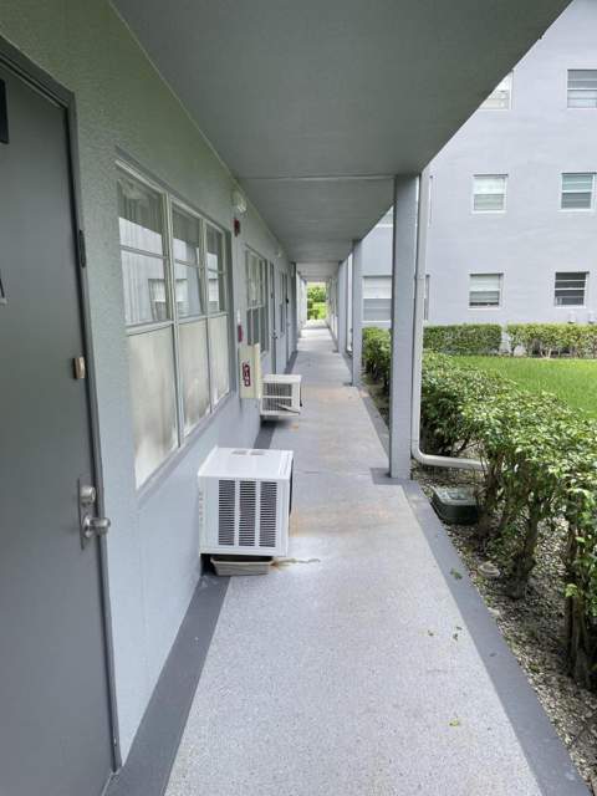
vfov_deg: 67.3
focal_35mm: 26
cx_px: 298
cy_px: 398
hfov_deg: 53.1
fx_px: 598
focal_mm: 4.2
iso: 32
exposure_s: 1/729
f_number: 1.6
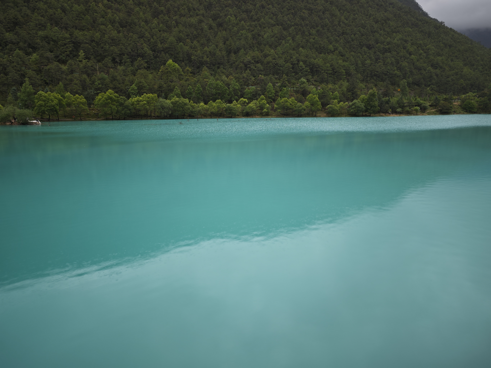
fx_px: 326
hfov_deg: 73.9
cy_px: 184
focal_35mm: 23
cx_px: 246
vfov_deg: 58.9
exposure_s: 1/787
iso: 50
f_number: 1.6
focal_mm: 6.55
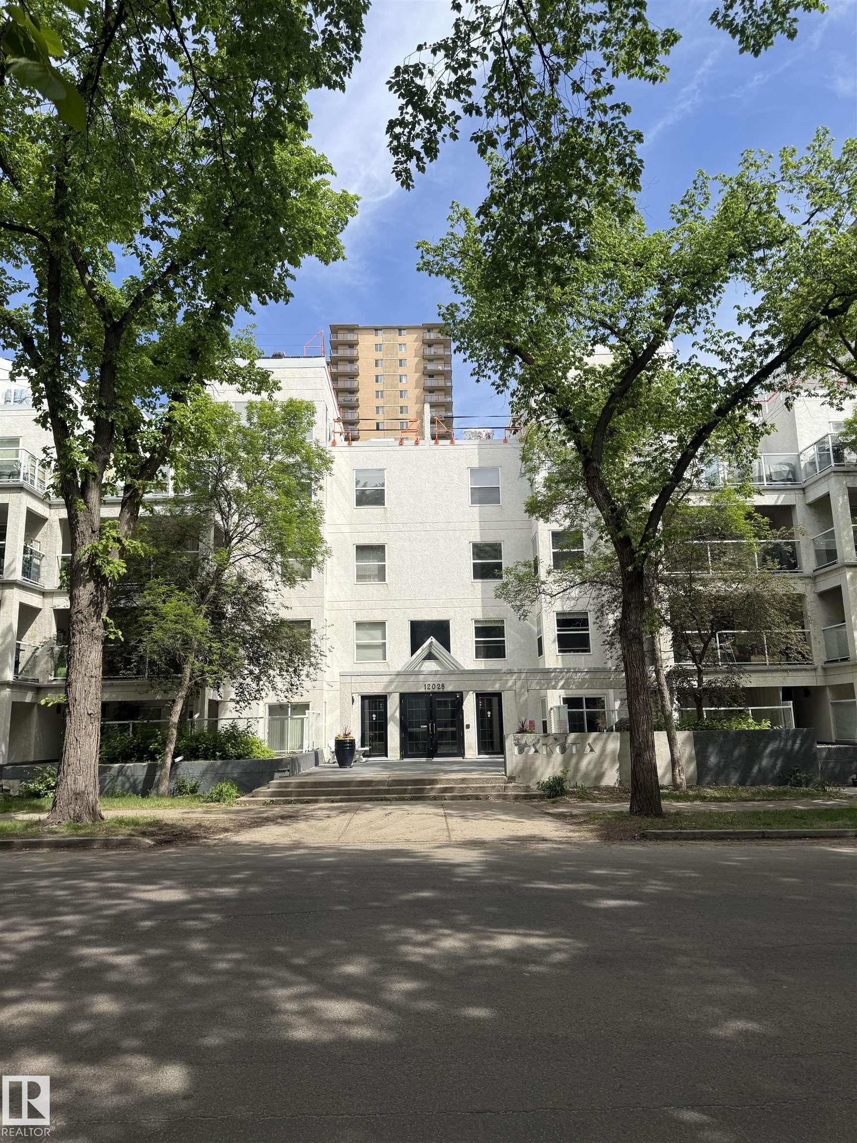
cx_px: 428
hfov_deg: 56.8
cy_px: 572
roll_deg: +1.4
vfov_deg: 71.6
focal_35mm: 24
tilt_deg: +11.9
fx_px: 792
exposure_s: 1/2907
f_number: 1.78
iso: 80
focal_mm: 6.76
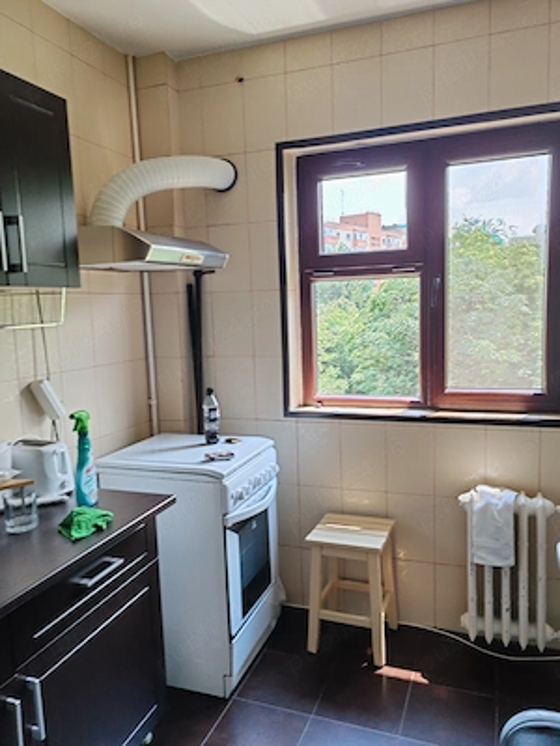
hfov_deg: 51.4
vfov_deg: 65.3
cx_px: 280
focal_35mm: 27
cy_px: 373
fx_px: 582
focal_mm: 6.12
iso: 320
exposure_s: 1/100
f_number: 1.9
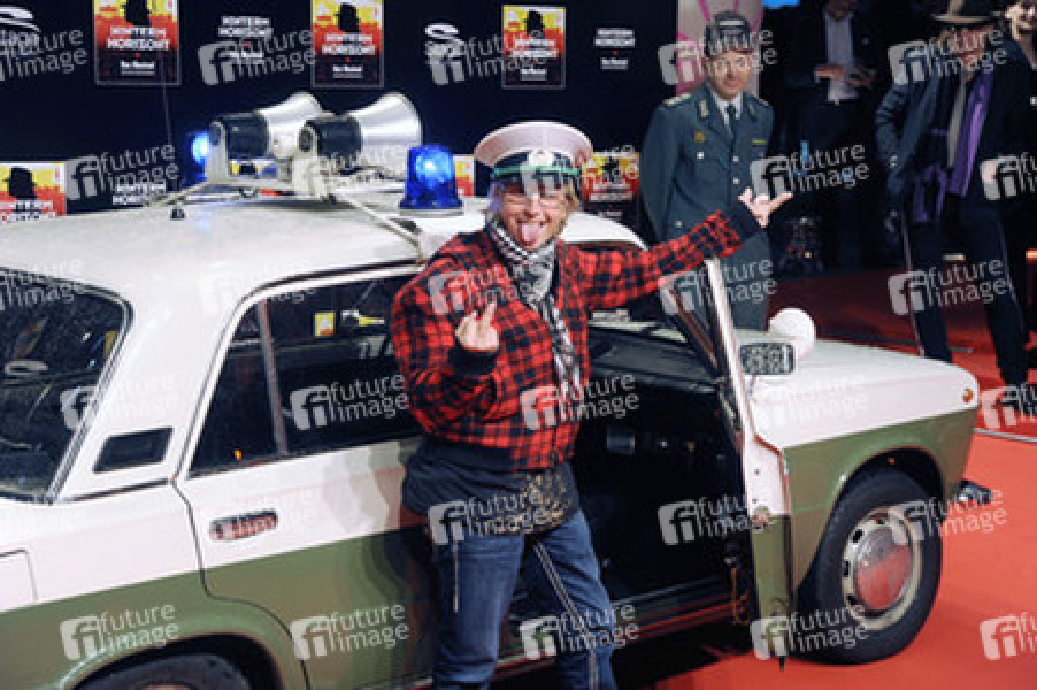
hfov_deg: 27.0
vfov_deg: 18.2
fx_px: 2159
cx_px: 518
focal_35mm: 75
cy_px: 345
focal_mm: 75
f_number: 6.3
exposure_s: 1/160
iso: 640
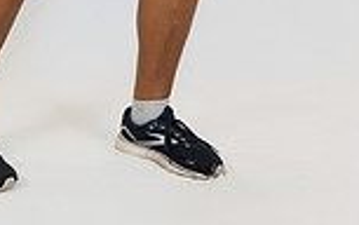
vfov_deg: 9.3
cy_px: -255
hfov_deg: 16.0
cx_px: 176
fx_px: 1281
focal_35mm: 131
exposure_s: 1/125
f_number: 4
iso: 500
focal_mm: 43.6
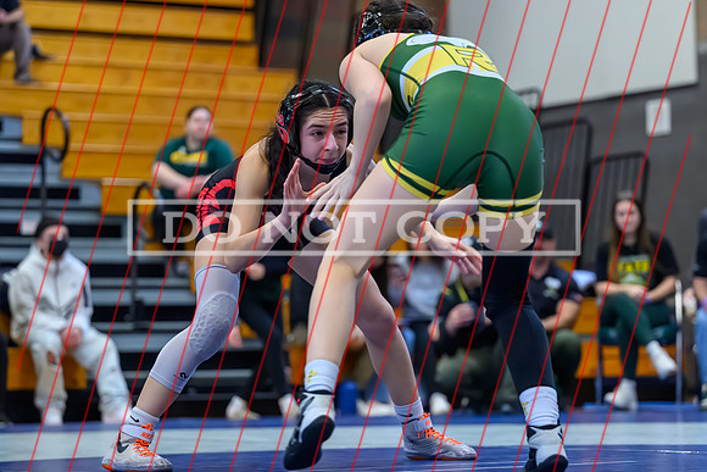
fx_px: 2421
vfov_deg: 11.1
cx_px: 393
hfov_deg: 16.6
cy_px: 265
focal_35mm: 123
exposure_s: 1/640
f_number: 2.8
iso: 8000
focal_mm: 99
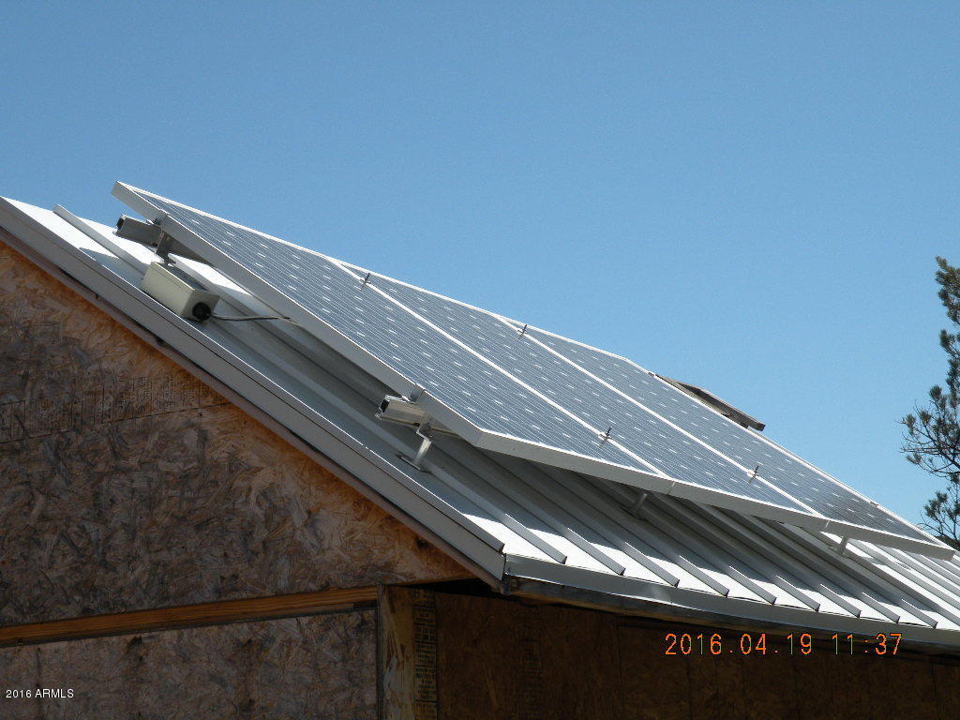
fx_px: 2108
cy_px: 360
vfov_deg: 19.4
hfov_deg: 25.7
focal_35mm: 76
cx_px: 480
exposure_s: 1/293
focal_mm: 13.4
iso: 64
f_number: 7.1
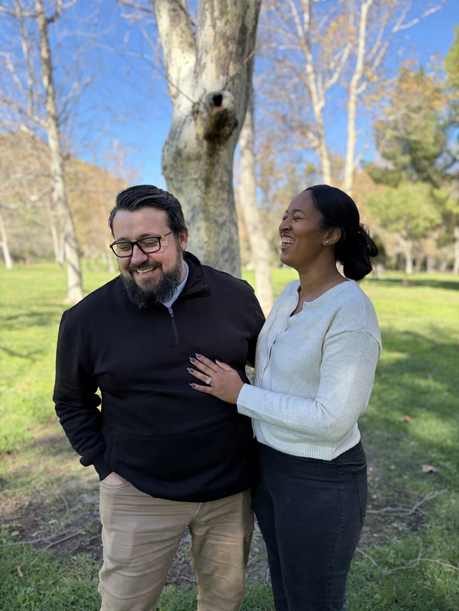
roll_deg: +2.1
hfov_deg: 53.1
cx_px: 230
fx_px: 460
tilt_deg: -3.6
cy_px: 306
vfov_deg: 67.3
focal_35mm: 26
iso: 50
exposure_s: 1/801
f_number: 1.6
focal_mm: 5.96
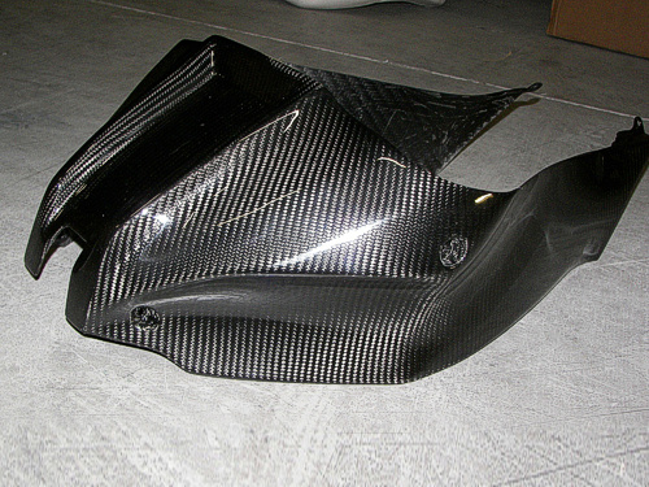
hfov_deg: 41.2
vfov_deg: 31.5
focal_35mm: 46
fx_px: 862
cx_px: 324
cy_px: 244
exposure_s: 1/30
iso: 100
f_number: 2.8
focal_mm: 7.6
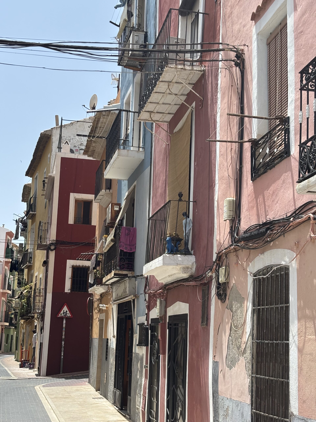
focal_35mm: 52
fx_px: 633
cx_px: 158
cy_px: 211
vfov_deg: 36.8
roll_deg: -3.6
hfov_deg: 28.0
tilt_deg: +10.0
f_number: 1.6
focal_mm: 5.96
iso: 40
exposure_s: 1/1984
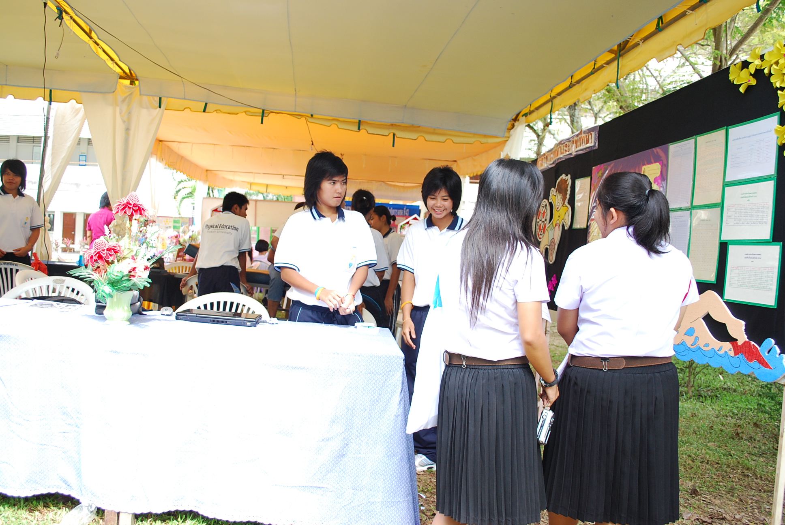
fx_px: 655
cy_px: 262
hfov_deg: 61.9
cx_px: 392
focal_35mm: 30
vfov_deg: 43.7
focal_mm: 20
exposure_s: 1/250
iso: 400
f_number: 4
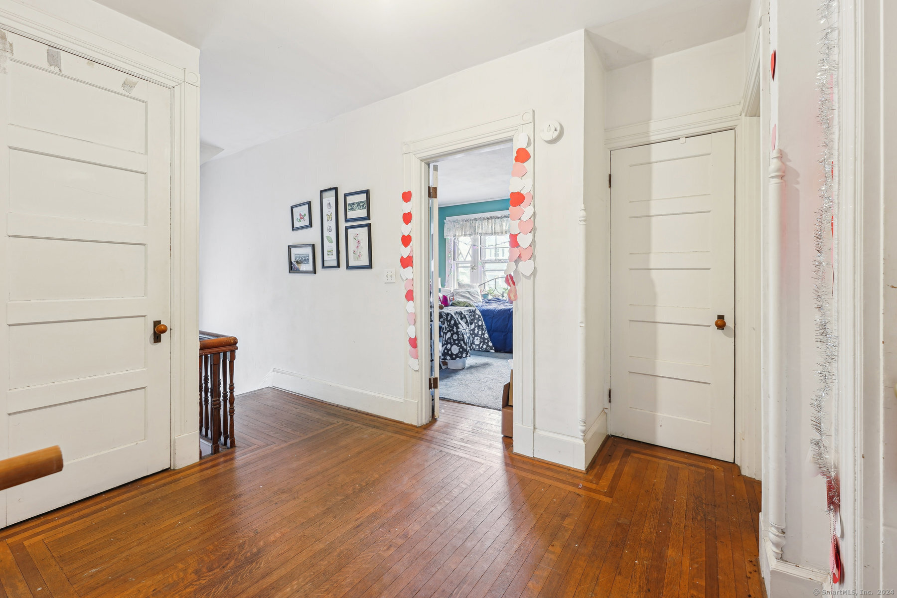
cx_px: 448
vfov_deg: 81.2
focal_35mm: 14
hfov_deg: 104.3
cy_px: 299
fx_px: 349
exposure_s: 2
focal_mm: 14
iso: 100
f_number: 9
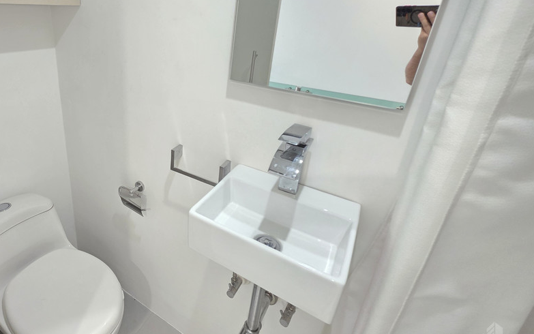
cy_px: 130
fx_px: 277
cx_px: 175
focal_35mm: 19
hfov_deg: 84.7
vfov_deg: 61.6
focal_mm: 2.2
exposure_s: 1/51
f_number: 1.9
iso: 320
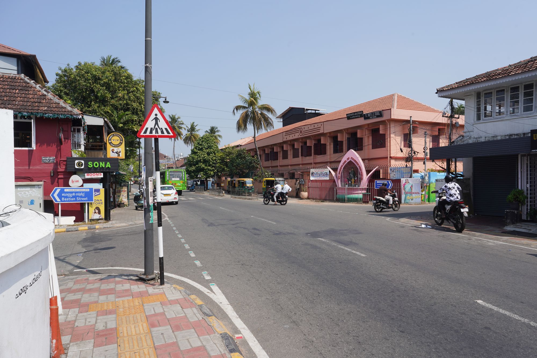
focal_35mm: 24
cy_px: 179
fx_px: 358
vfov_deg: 53.1
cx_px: 268
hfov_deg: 73.7
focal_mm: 24
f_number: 16
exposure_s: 1/100
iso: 100
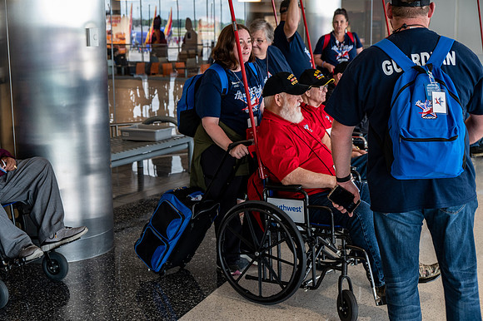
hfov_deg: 38.2
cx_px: 242
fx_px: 697
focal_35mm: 52
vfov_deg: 26.0
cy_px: 160
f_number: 5.6
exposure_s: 1/80
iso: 720
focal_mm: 52
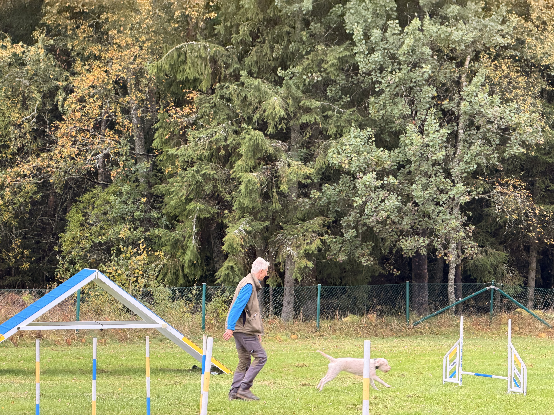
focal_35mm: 100
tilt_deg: +0.8
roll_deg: -0.9
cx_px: 277
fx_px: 1600
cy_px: 208
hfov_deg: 19.6
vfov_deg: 14.8
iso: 100
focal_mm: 16.89
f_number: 2.8
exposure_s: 1/121
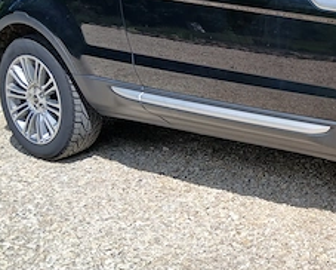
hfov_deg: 26.4
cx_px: 357
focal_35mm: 67
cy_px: 52
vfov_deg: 22.5
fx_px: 667
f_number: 1.8
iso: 20
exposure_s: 1/639
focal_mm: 3.98
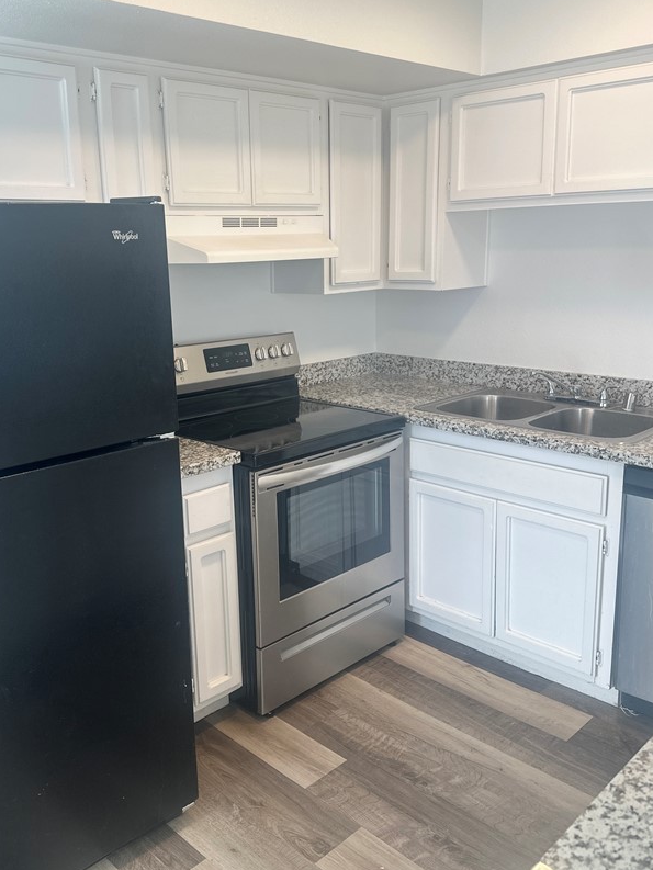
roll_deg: +2.5
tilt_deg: -10.6
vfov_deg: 58.3
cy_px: 400
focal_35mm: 31
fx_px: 780
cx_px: 277
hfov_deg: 45.3
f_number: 1.78
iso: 64
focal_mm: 6.86
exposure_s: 1/120
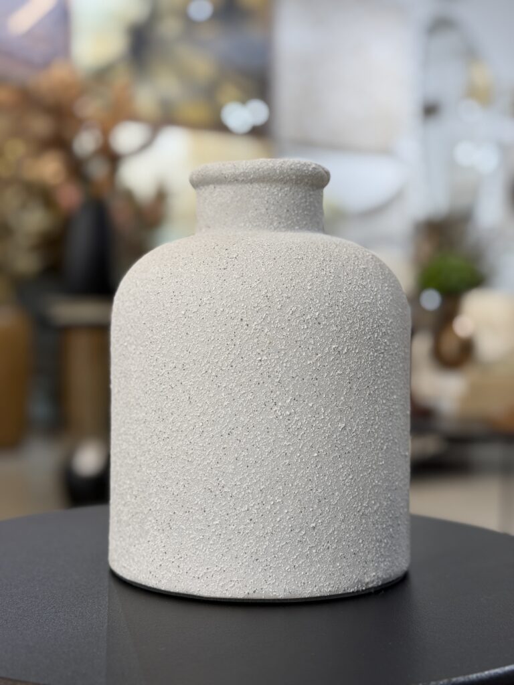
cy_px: 342
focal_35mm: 48
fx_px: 950
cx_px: 257
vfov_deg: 39.7
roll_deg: -0.6
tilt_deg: -1.1
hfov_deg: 30.3
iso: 64
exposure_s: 1/60
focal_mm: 6.76
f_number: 1.78
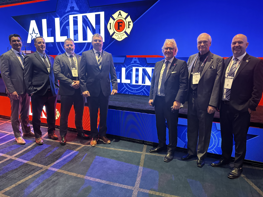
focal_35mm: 24
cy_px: 98
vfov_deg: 56.8
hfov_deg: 71.6
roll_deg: -1.1
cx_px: 132
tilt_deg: -9.5
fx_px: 182
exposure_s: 1/45
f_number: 1.78
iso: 640
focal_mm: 6.86
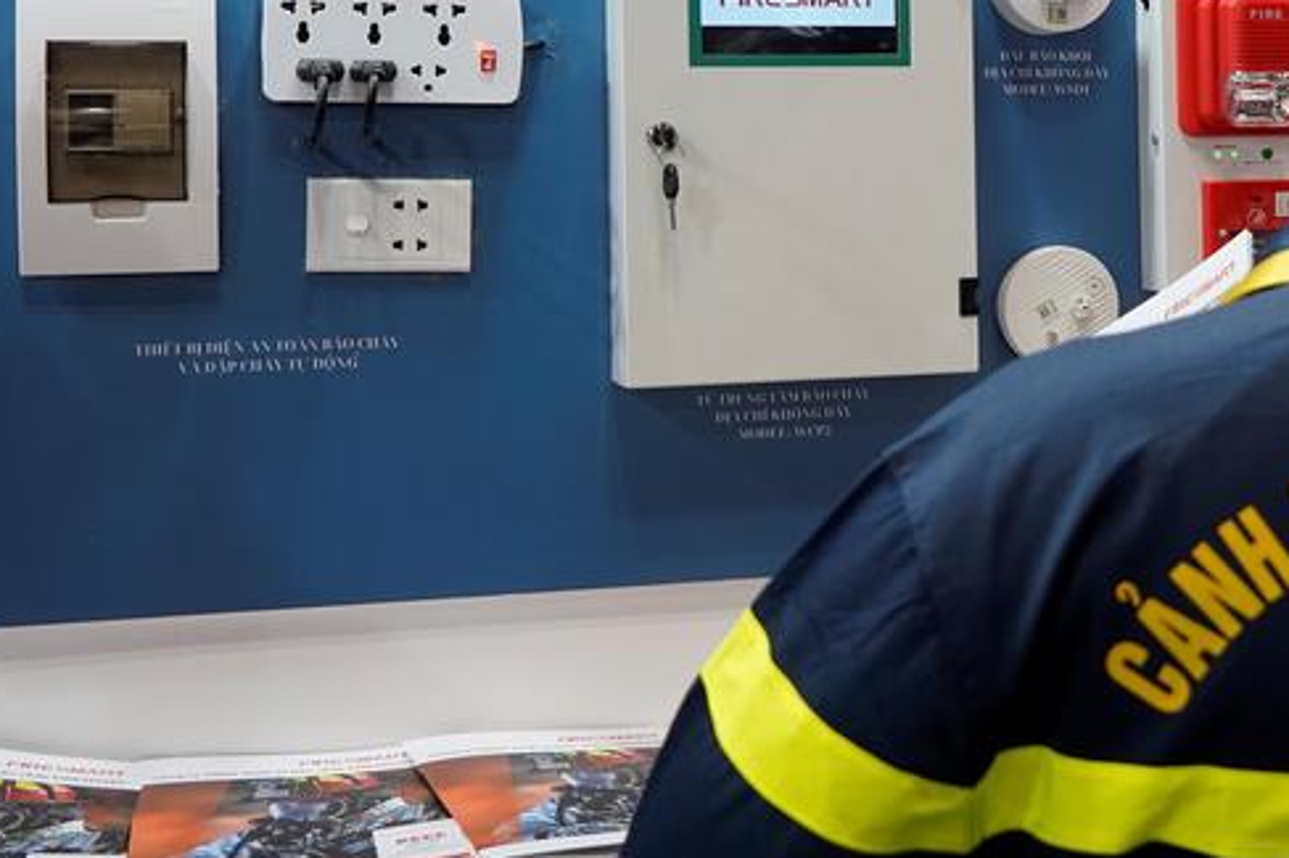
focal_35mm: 59
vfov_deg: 22.7
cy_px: 173
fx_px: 2112
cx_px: 977
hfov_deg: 33.2
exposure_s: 1/160
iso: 500
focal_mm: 24
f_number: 4
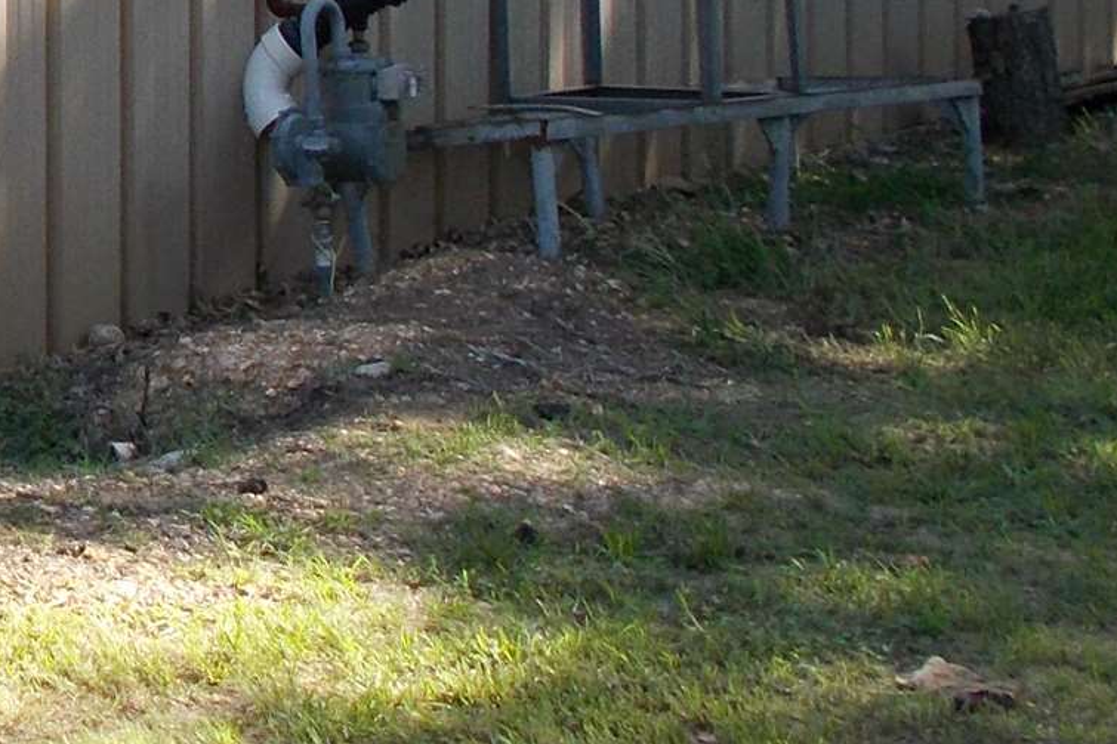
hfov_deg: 17.1
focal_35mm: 110
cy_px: -390
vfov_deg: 11.9
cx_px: -479
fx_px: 3412
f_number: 3.2
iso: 80
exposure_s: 1/200
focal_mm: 4.6
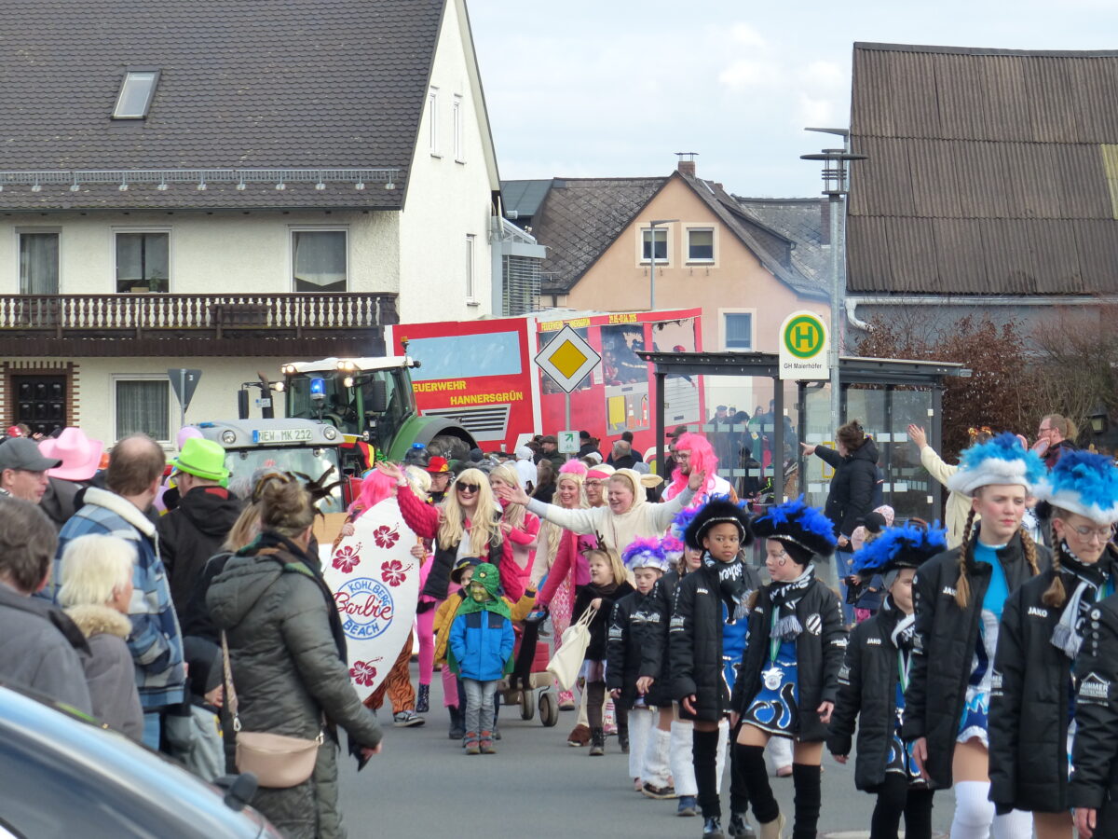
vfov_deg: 11.6
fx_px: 4134
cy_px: 420
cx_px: 559
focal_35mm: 128
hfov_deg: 15.4
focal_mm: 23.1
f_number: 4
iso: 160
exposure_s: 1/320
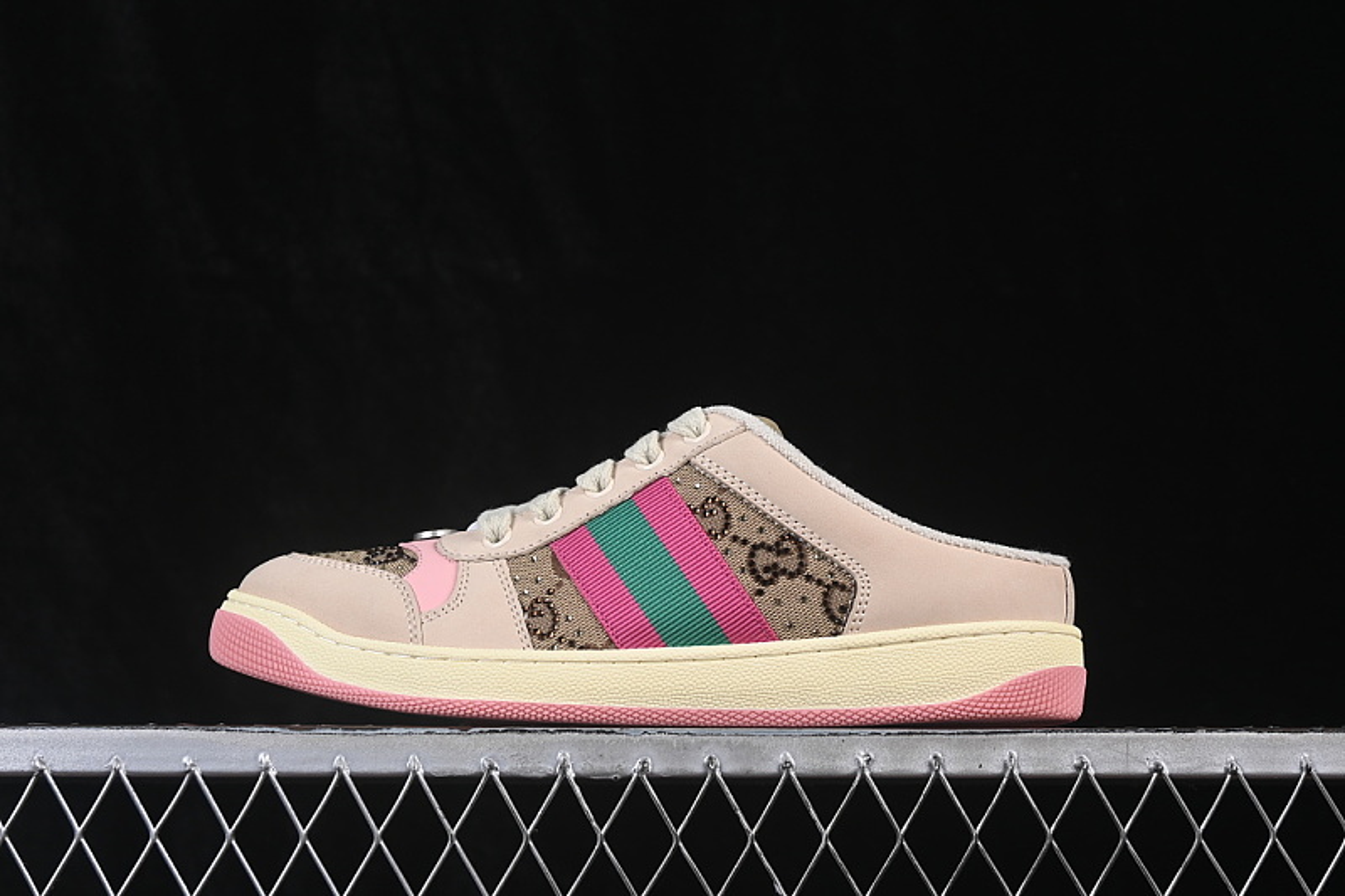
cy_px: 448
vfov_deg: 18.2
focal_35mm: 75
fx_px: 2801
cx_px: 672
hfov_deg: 27.0
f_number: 8
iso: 160
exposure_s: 1/80
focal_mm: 50
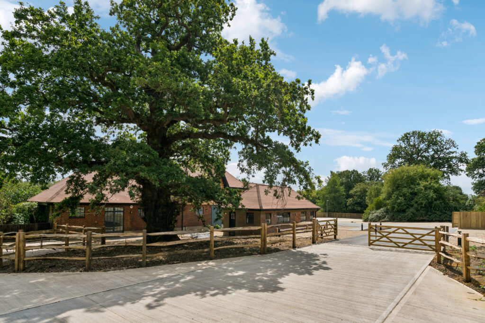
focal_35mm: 17
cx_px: 242
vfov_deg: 70.5
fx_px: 229
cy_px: 162
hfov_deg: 93.3
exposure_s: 1/500
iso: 100
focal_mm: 17
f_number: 11
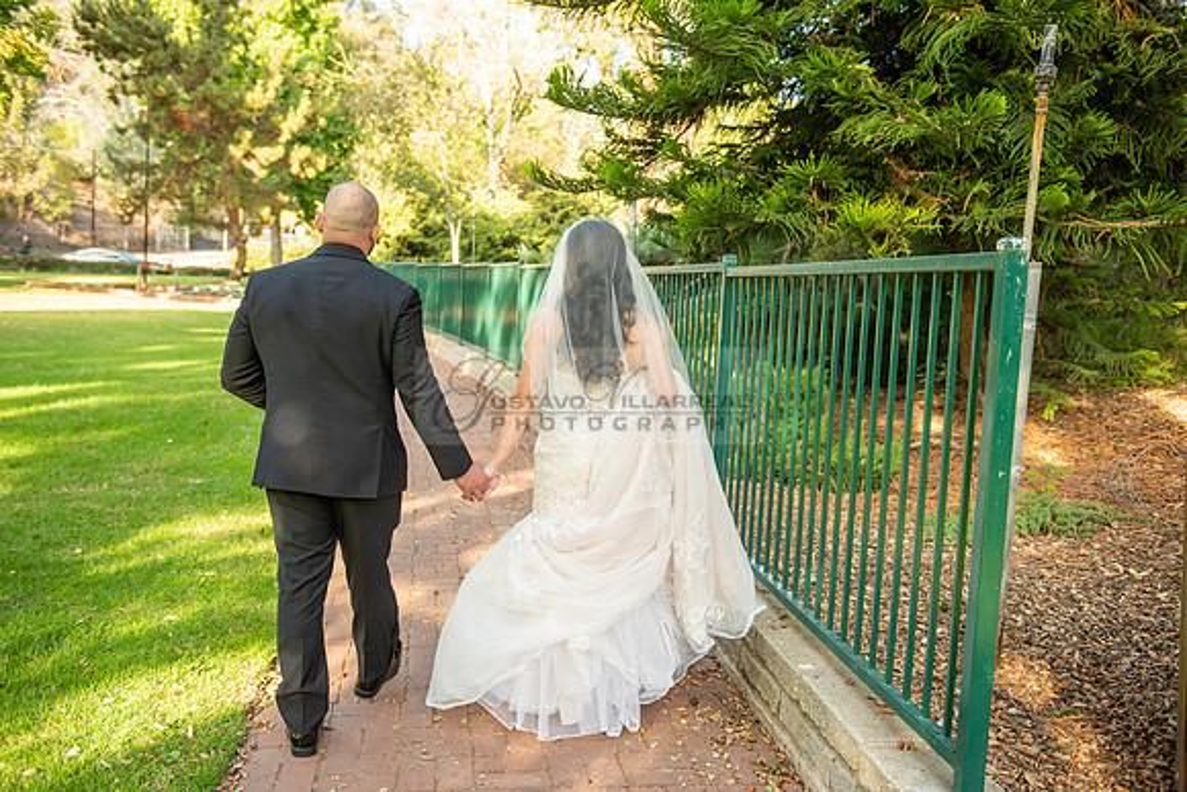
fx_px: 1121
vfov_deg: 38.9
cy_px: 396
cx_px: 594
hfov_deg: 55.8
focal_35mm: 34
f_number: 3.5
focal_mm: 34
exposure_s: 1/500
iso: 320
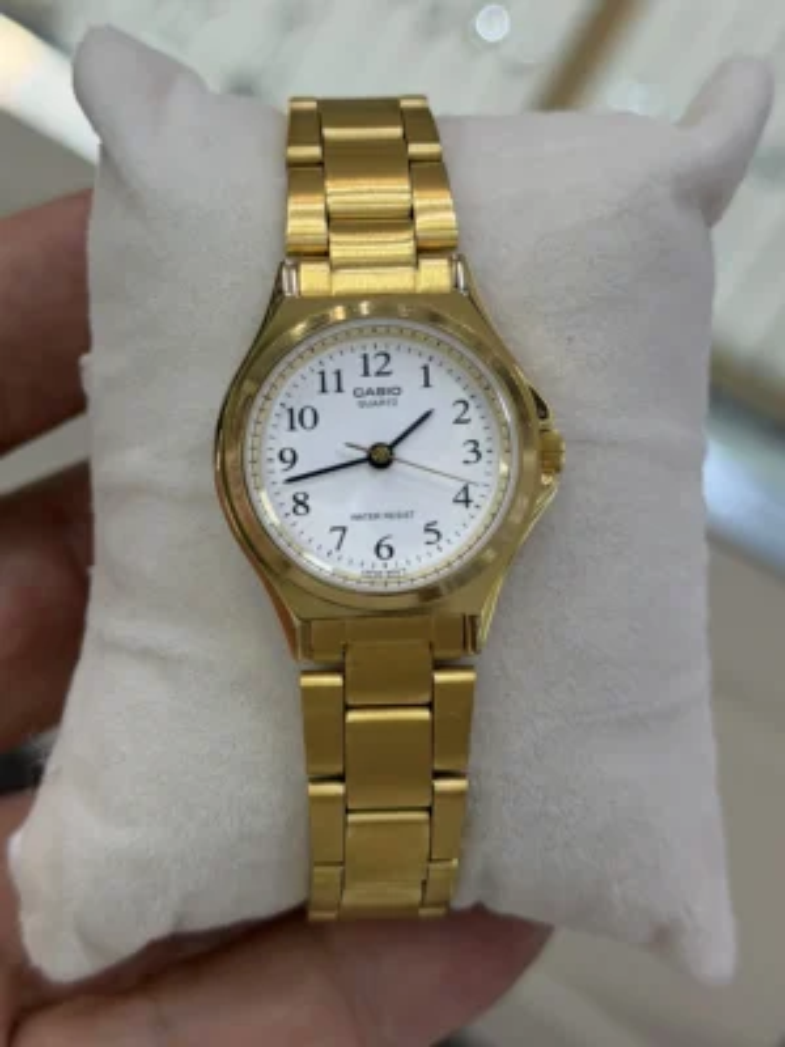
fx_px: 1451
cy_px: 524
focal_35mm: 48
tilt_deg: -62.9
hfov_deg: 30.3
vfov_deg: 39.7
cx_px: 392
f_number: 1.78
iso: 80
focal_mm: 6.76
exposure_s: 1/652
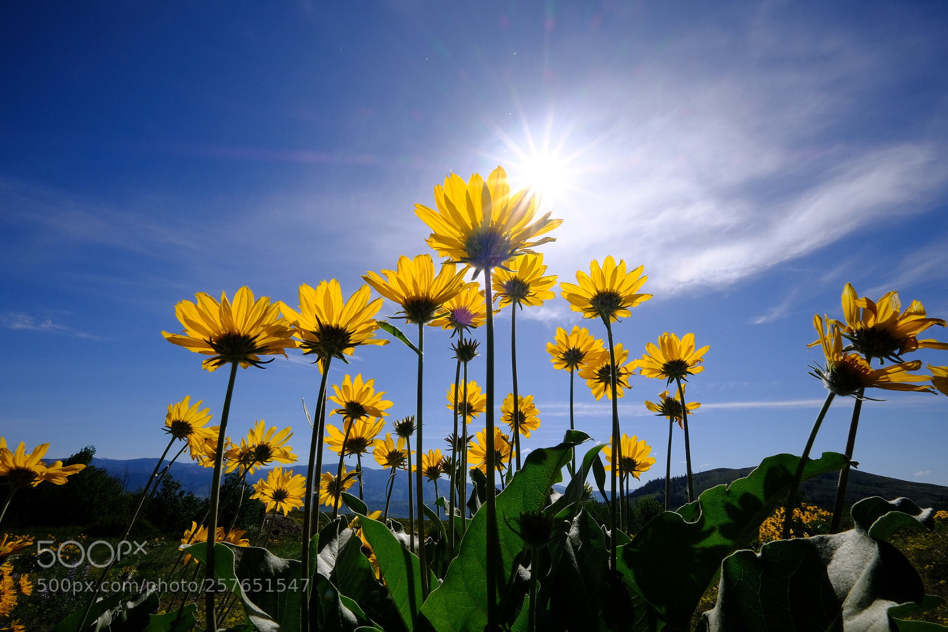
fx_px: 395
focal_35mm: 15
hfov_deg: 100.4
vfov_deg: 77.3
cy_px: 316
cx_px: 474
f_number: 22
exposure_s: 1/210
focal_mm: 10
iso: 400
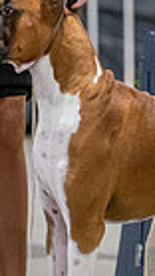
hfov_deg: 1.3
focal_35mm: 914
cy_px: -6
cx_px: 126
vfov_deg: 2.4
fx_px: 6690
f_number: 3.5
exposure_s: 1/250
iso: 6400
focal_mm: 179
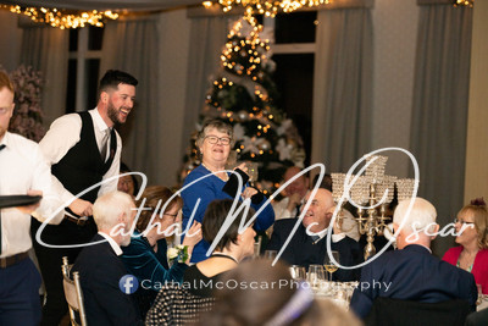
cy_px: 163
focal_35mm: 116
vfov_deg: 11.8
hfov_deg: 17.6
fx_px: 1573
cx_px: 244
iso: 400
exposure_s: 1/320
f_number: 2.8
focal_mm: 116
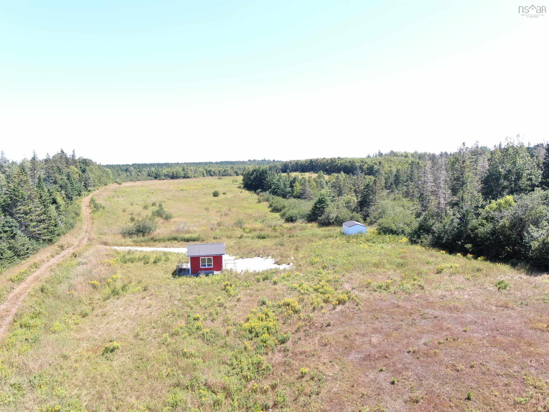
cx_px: 274
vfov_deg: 48.2
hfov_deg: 61.7
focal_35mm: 29
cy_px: 206
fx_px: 460
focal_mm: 5
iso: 110
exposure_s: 1/320
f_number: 3
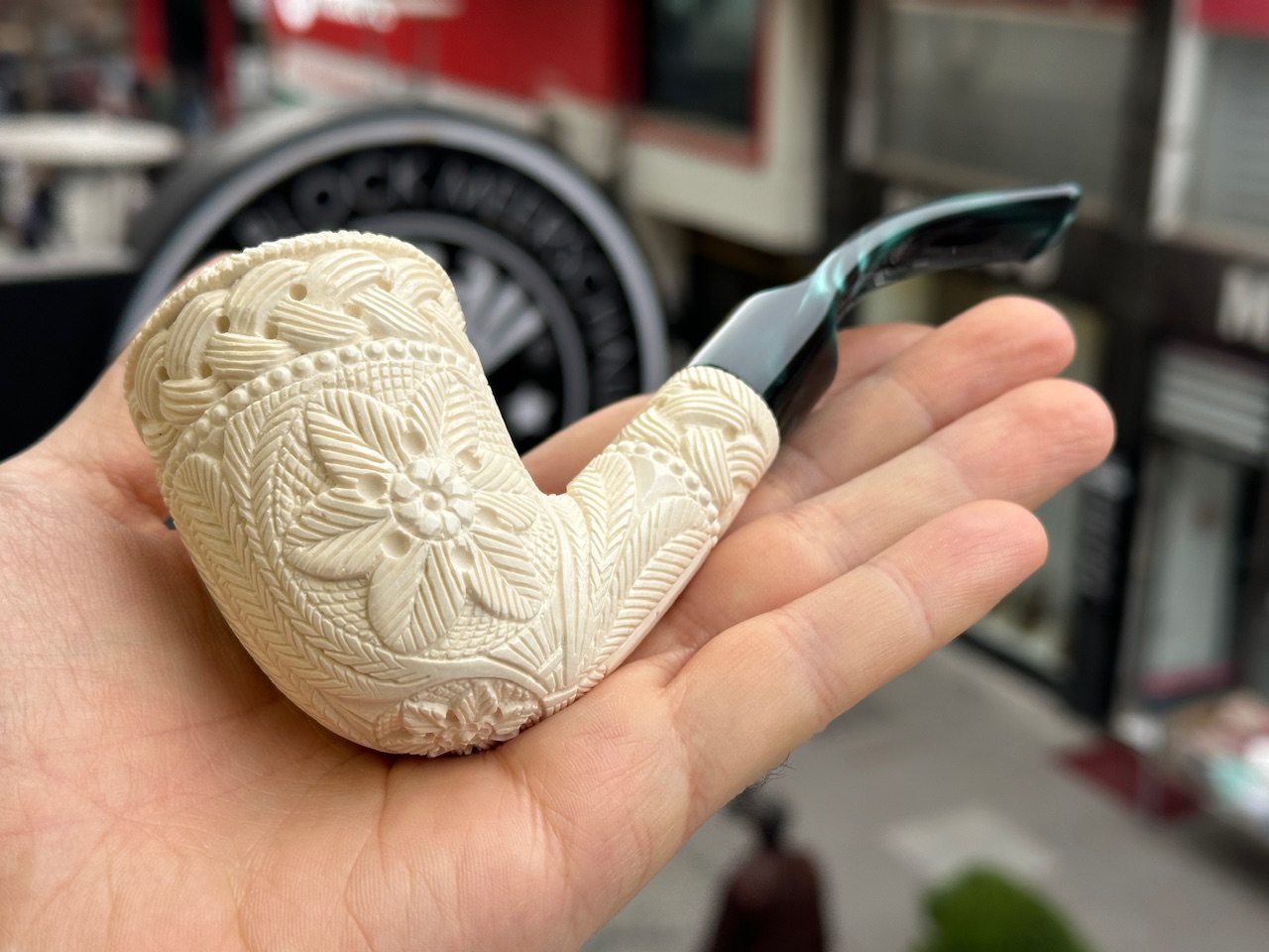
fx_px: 1760
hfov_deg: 39.7
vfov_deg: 30.3
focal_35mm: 48
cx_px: 634
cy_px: 476
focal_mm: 6.86
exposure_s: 1/340
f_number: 1.78
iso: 64
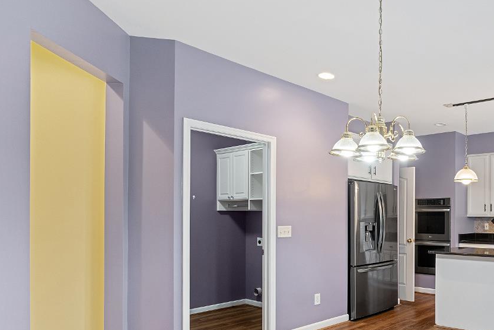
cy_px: 218
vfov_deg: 47.3
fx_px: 371
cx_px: 434
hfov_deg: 58.7
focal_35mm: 27
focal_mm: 10
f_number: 6.3
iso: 400
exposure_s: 1/3
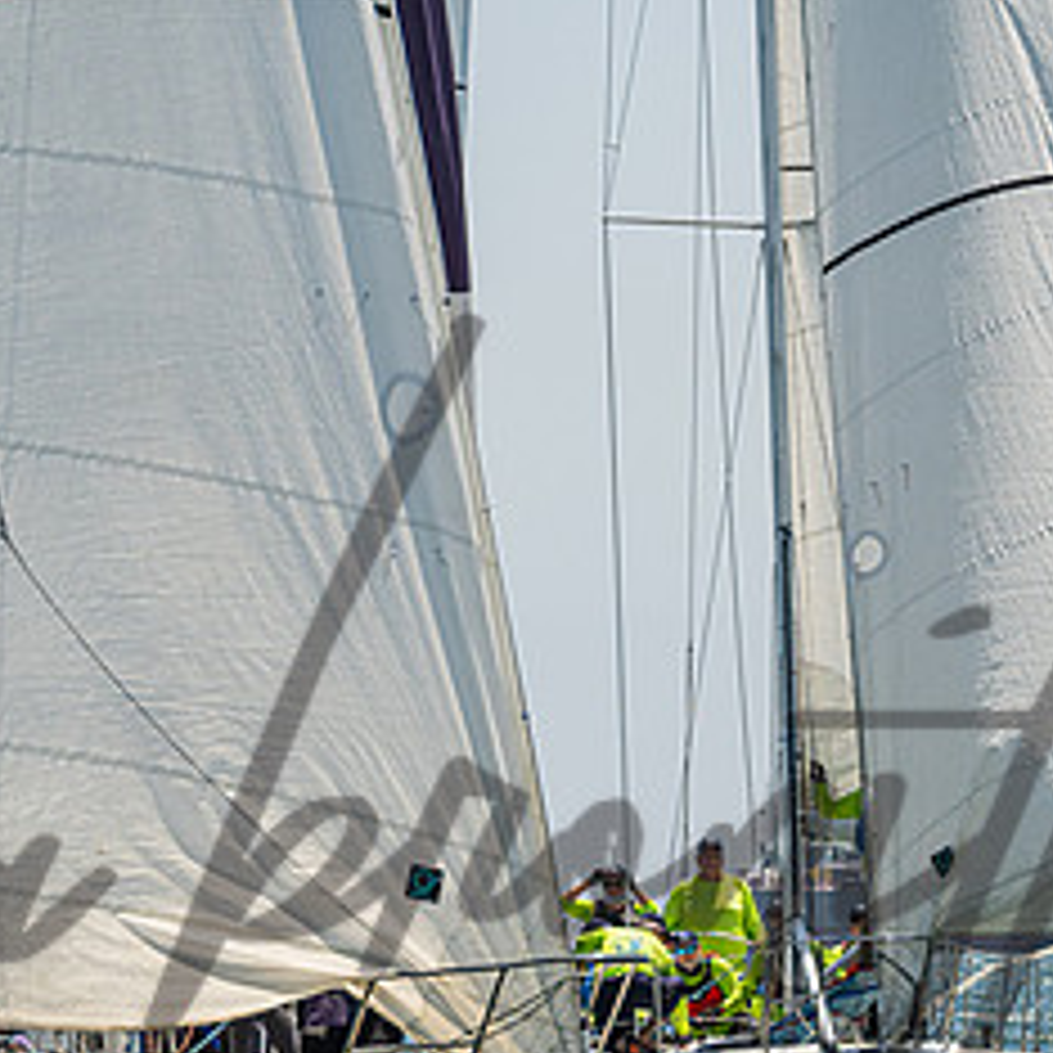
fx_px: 15074
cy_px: 858
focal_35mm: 438
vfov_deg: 4.0
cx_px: 478
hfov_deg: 4.0
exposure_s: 1/3200
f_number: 8
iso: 400
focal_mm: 200
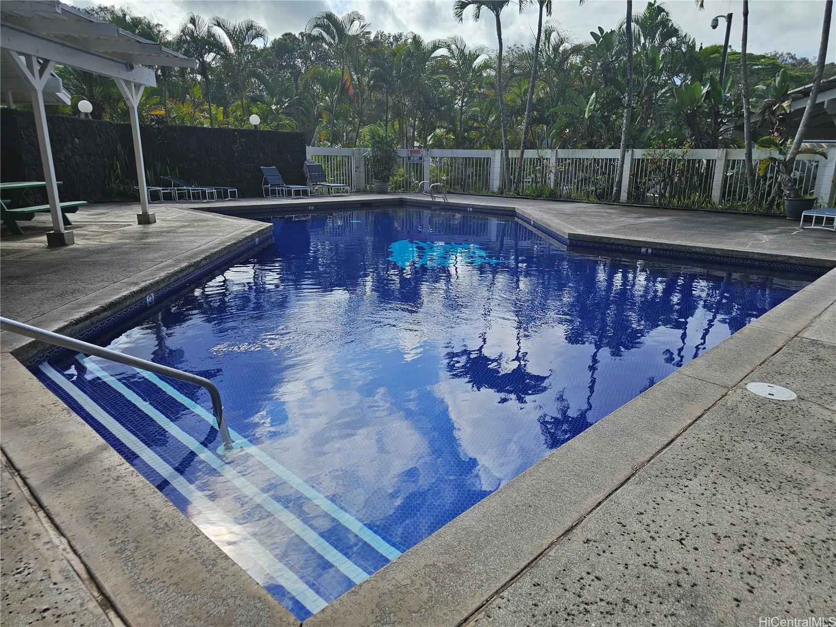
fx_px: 555
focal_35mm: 23
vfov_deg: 58.9
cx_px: 418
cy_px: 314
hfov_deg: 73.9
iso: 10
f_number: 1.7
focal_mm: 6.3
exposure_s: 1/864
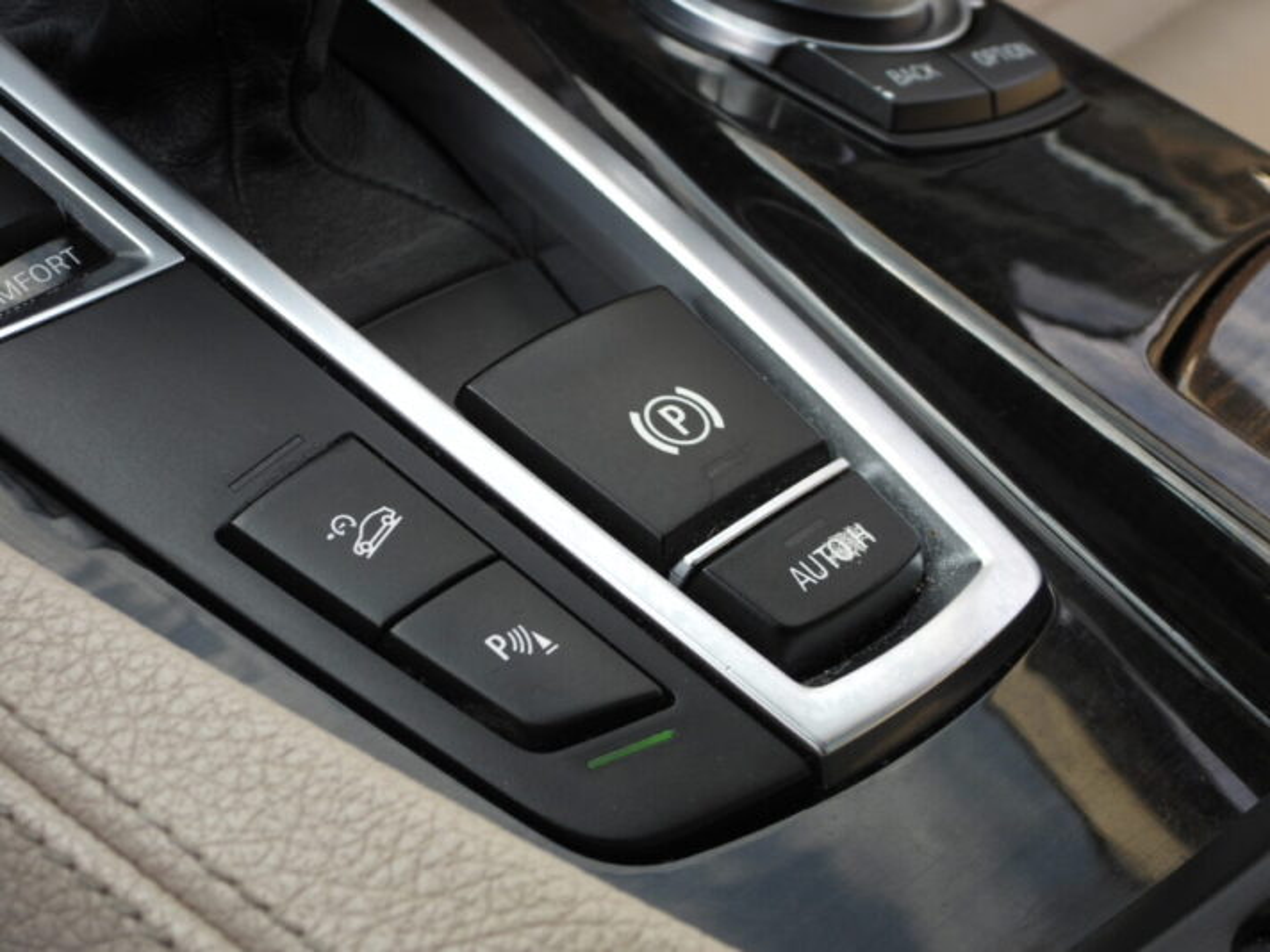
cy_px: 476
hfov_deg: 34.9
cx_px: 635
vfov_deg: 26.6
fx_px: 2018
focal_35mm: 55
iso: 100
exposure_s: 1/320
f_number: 3.5
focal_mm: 9.8
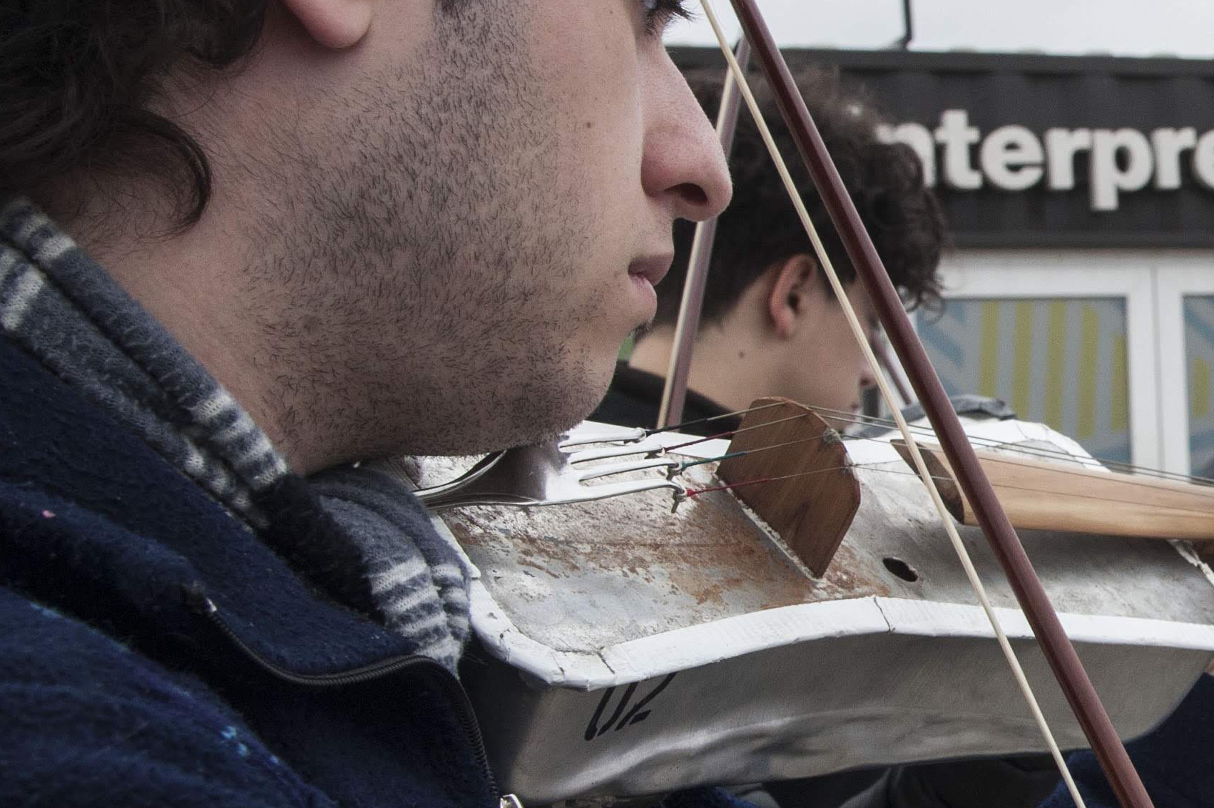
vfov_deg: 16.1
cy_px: 446
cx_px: 1389
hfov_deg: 22.4
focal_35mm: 85
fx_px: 2865
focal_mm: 34
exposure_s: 1/500
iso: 1000
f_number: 13
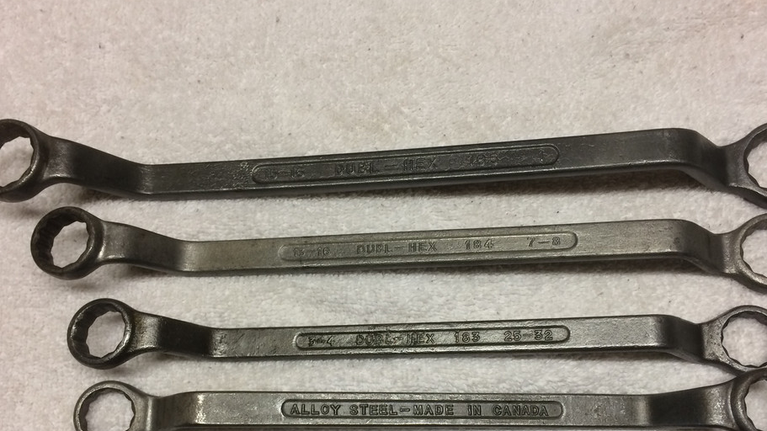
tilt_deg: -77.3
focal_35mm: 37
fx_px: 752
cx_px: 402
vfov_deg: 31.6
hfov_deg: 54.0
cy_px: 305
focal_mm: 4.15
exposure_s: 1/30
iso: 80
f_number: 2.2
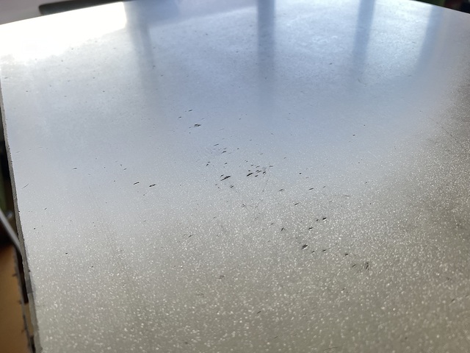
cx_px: 235
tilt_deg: -38.2
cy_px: 176
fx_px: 353
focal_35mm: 26
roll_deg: +4.2
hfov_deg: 67.3
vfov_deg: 53.1
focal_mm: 5.7
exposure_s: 1/116
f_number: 1.5
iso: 125
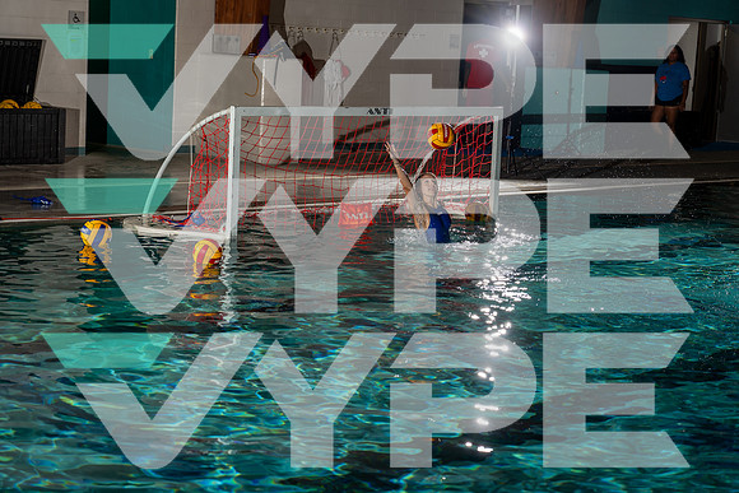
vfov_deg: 19.5
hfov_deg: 28.8
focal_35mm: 70
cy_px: 246
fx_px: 1437
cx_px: 370
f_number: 4
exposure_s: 1/250
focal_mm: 70
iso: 100
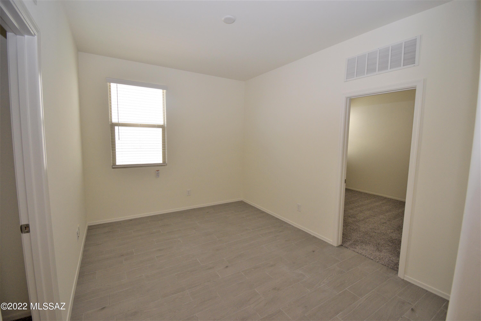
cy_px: 160
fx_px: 200
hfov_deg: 100.4
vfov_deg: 77.3
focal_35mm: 15
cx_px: 240
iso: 400
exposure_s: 1/125
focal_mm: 10
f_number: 5.6
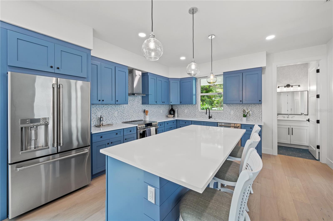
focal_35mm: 14
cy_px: 110
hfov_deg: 104.3
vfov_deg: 81.1
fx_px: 129
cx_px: 166
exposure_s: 1/15
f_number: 10
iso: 800
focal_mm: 14
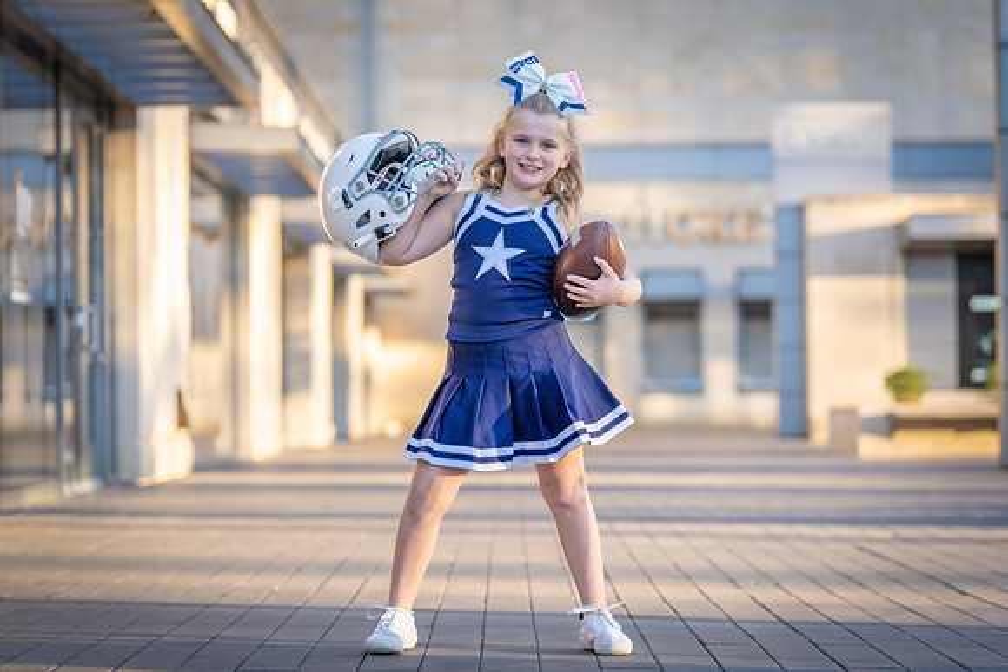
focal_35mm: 105
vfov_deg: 13.1
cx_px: 504
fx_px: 2927
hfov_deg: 19.5
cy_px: 336
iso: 160
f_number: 2.8
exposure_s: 1/320
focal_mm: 102
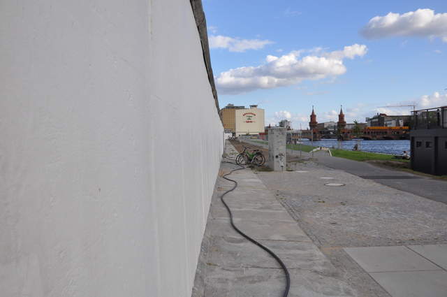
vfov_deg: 47.8
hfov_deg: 67.4
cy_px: 148
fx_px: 335
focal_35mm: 27
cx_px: 224
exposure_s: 1/250
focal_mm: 18
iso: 640
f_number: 16
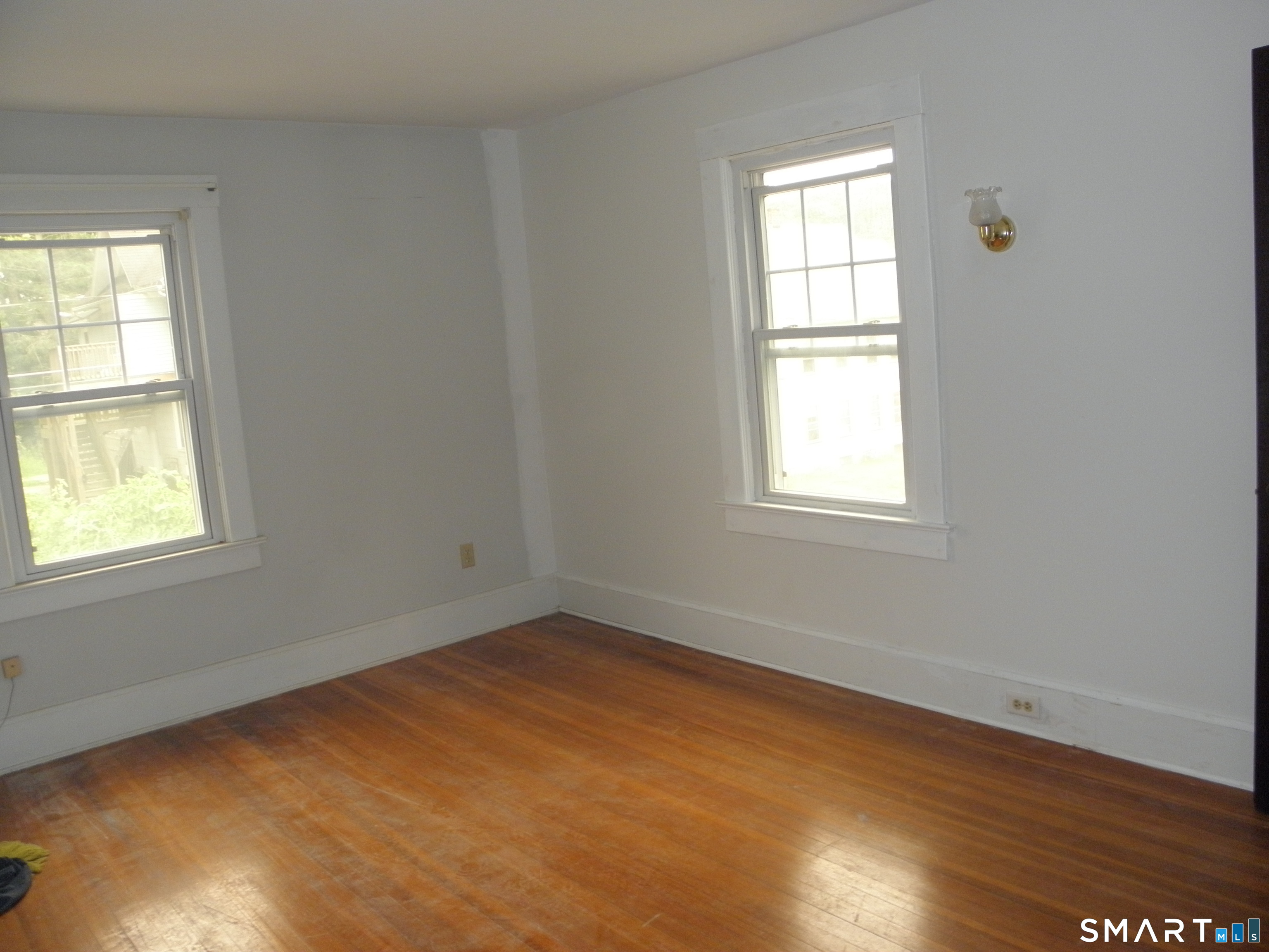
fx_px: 1026
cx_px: 634
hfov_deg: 63.4
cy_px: 476
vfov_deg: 49.7
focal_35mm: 28
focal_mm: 5
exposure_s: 1/30
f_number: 3.5
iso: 200
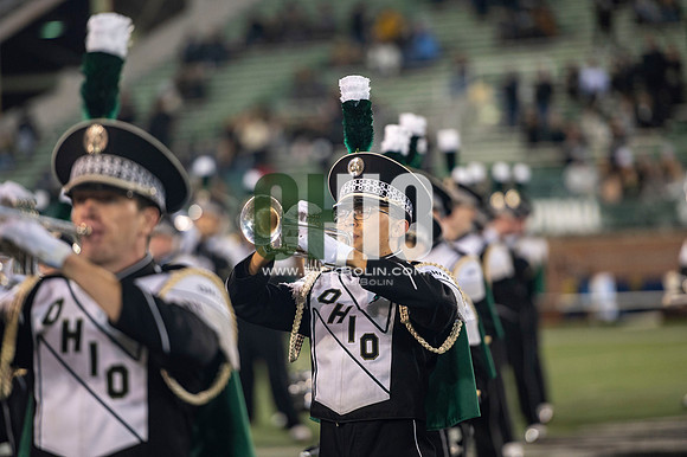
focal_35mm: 200
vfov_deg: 6.9
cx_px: 344
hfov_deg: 10.3
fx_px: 3814
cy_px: 228
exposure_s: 1/500
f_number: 2.8
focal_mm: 200
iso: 1000
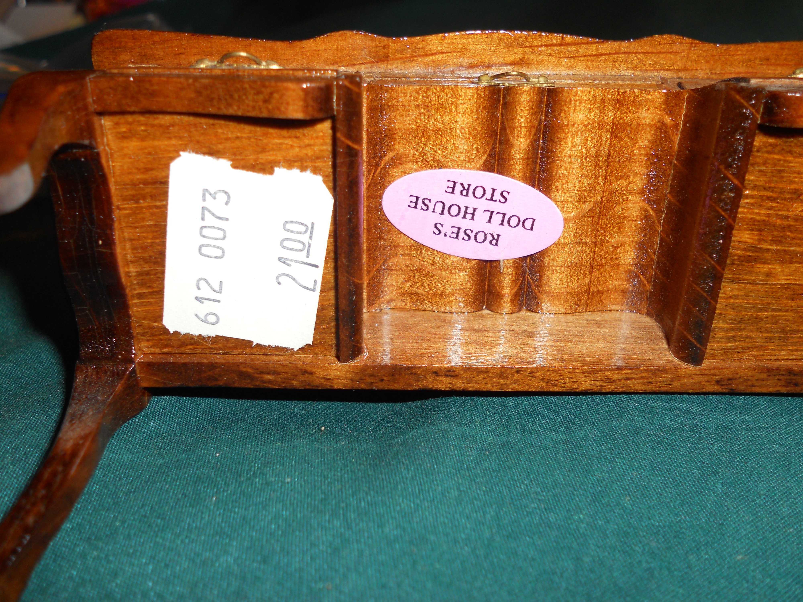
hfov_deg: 56.8
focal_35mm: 32
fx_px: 742
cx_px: 402
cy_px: 301
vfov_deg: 44.2
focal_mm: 5.8
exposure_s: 1/25
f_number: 8.8
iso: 80
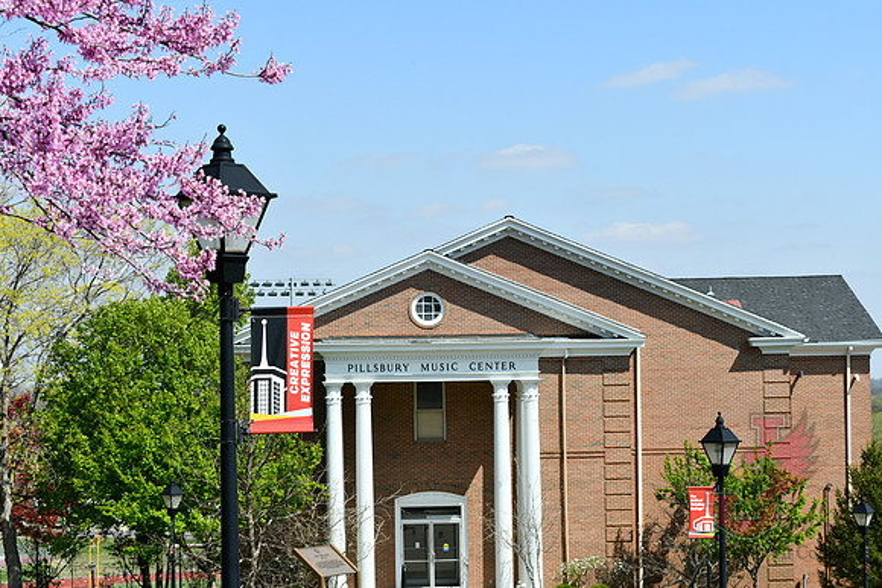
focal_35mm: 75
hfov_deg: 27.0
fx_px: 1838
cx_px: 441
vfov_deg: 18.2
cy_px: 294
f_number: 10
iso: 100
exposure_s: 1/250
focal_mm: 50
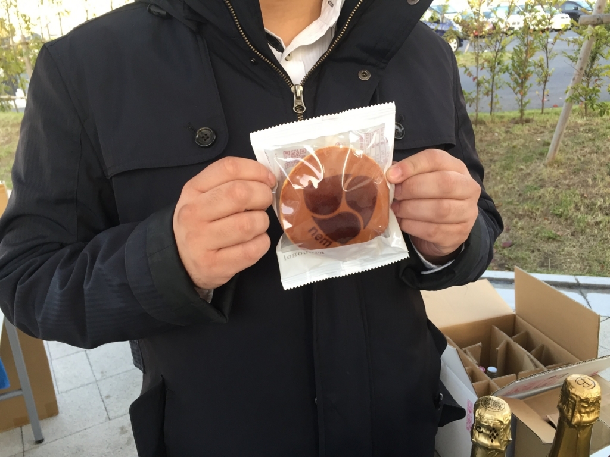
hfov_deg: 61.7
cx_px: 305
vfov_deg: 48.2
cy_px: 228
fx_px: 511
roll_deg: +3.4
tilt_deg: -20.1
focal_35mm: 29
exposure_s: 1/30
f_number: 2.2
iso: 32
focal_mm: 4.15
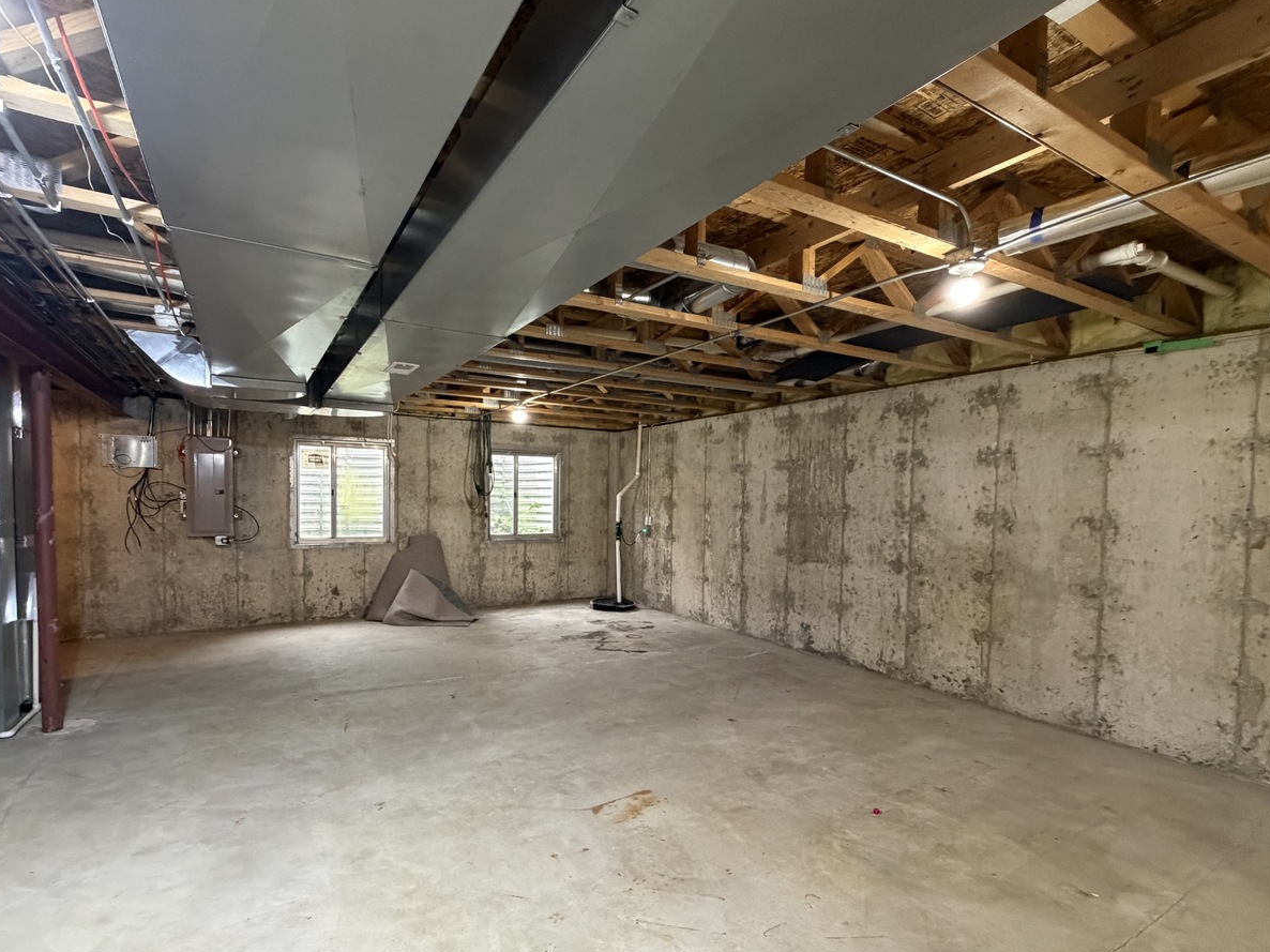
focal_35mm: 17
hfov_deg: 91.0
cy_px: 523
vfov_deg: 74.5
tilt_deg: -2.0
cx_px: 607
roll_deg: +0.0
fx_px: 624
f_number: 2.2
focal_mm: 2.22
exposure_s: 1/60
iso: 640
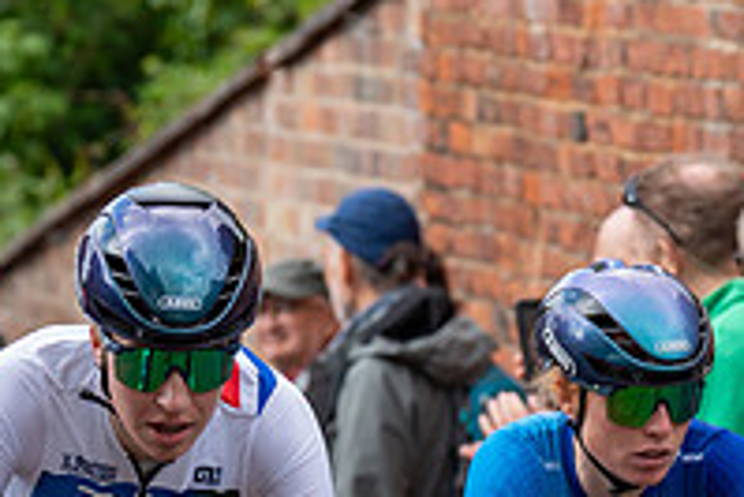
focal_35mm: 396
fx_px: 8190
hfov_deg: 5.2
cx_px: 263
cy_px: 397
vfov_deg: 3.5
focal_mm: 103
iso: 400
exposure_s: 1/1000
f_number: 4
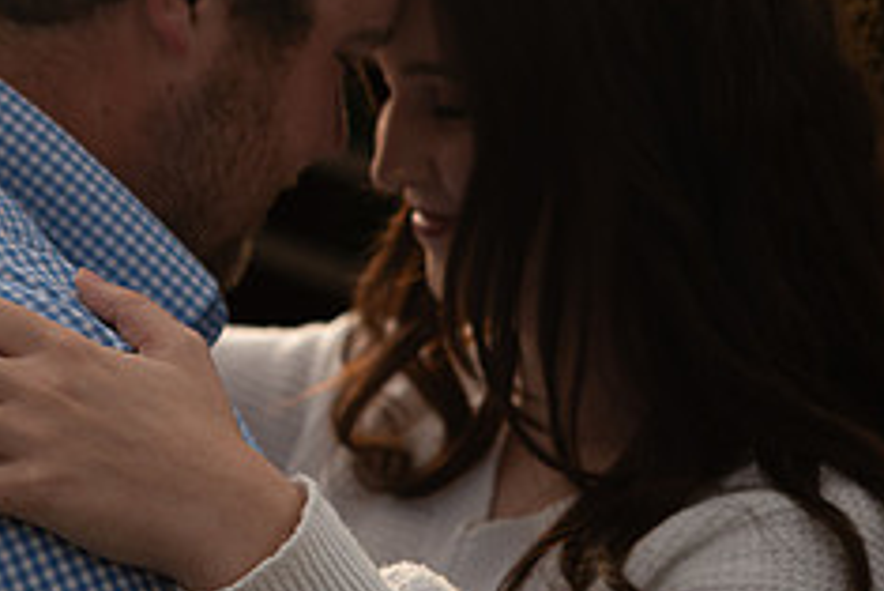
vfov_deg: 9.3
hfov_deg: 13.8
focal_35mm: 148
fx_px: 3636
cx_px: 184
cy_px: 292
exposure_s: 1/1250
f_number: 3.5
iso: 100
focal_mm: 60
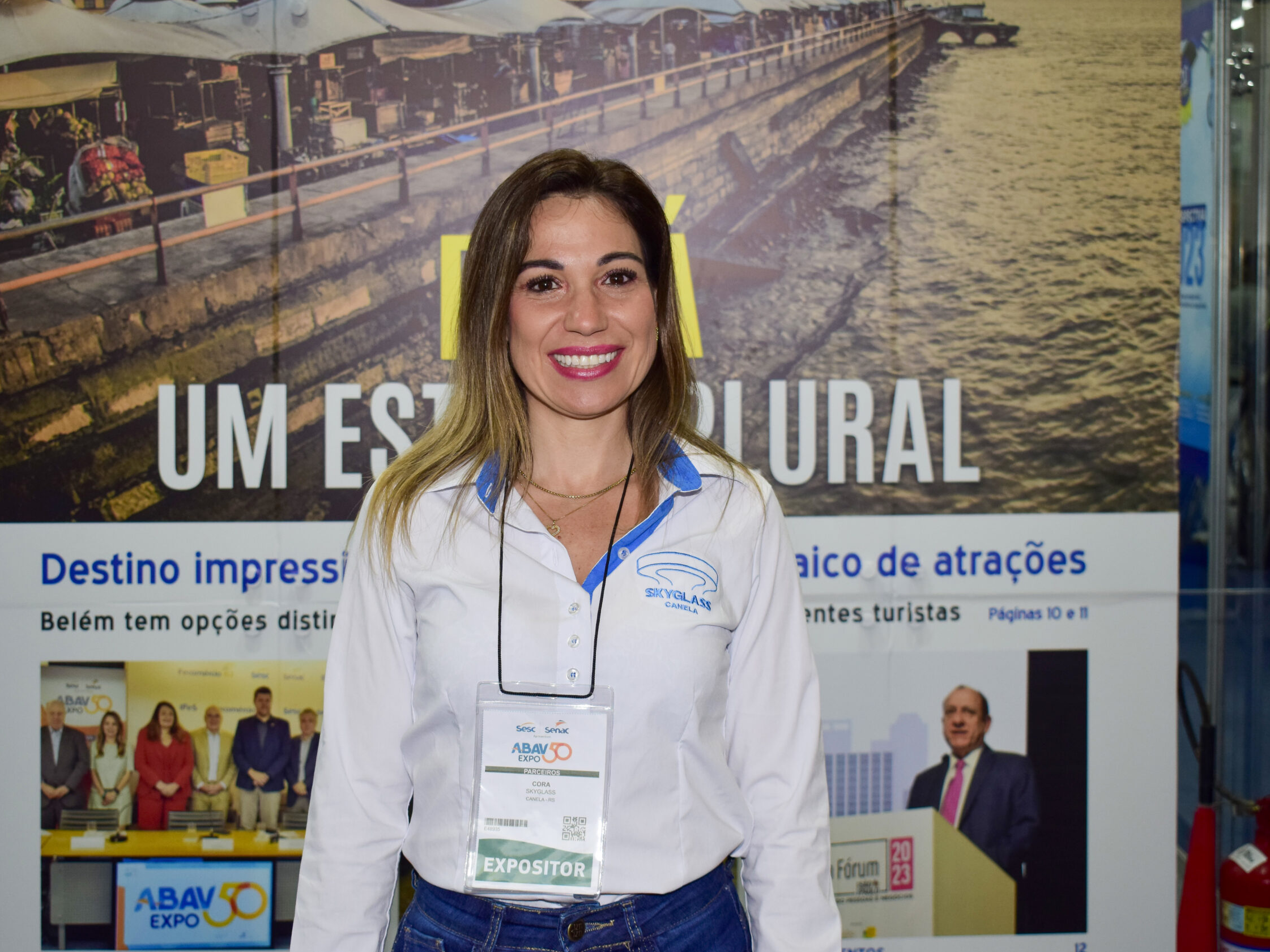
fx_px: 2054
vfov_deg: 26.1
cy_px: 478
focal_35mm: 56
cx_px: 589
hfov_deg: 34.3
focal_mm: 34
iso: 500
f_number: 4.5
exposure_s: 1/160
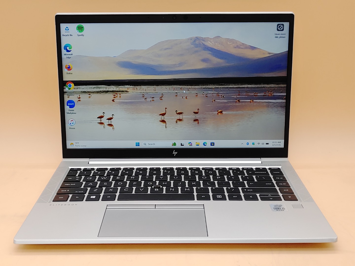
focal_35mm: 44
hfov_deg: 42.9
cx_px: 178
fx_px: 451
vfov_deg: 32.9
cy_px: 133
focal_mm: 4.36
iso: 50
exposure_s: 1/120
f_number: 1.8
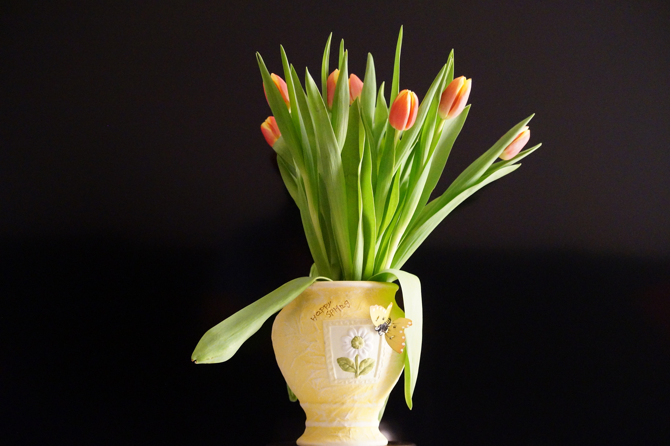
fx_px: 1674
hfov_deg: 22.6
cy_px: 223
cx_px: 335
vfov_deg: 15.2
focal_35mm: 90
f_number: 4.5
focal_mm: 60
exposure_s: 1/3
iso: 3200
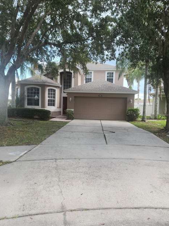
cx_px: 87
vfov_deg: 71.6
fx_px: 156
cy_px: 115
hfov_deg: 56.8
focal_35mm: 24
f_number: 1.8
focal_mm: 5.4
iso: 20
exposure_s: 1/272
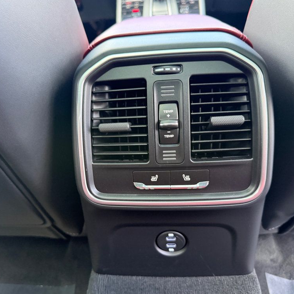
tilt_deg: -32.6
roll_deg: +5.6
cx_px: 134
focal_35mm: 29
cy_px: 147
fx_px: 279
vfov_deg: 55.6
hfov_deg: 55.5
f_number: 1.78
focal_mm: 6.76
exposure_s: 1/60
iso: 400
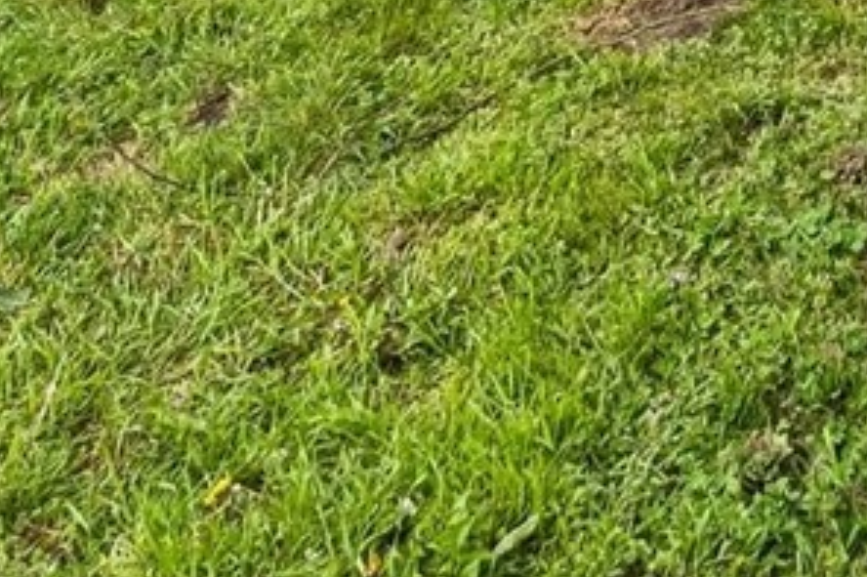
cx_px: 1156
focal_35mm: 86
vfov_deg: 11.8
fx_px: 2070
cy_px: -942
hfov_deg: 21.2
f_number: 9
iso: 250
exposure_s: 1/250
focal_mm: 10
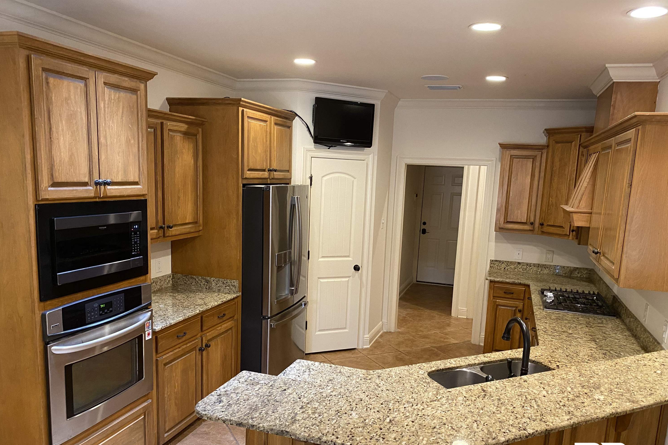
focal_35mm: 28
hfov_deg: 65.5
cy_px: 259
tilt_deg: -10.6
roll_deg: -2.6
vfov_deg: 46.2
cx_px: 341
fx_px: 520
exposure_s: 1/60
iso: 250
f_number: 1.8
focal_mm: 4.25
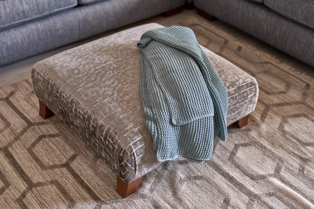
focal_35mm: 50
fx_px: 436
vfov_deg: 27.0
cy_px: 104
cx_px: 157
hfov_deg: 39.6
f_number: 2.2
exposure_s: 1/30
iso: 250
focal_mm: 50
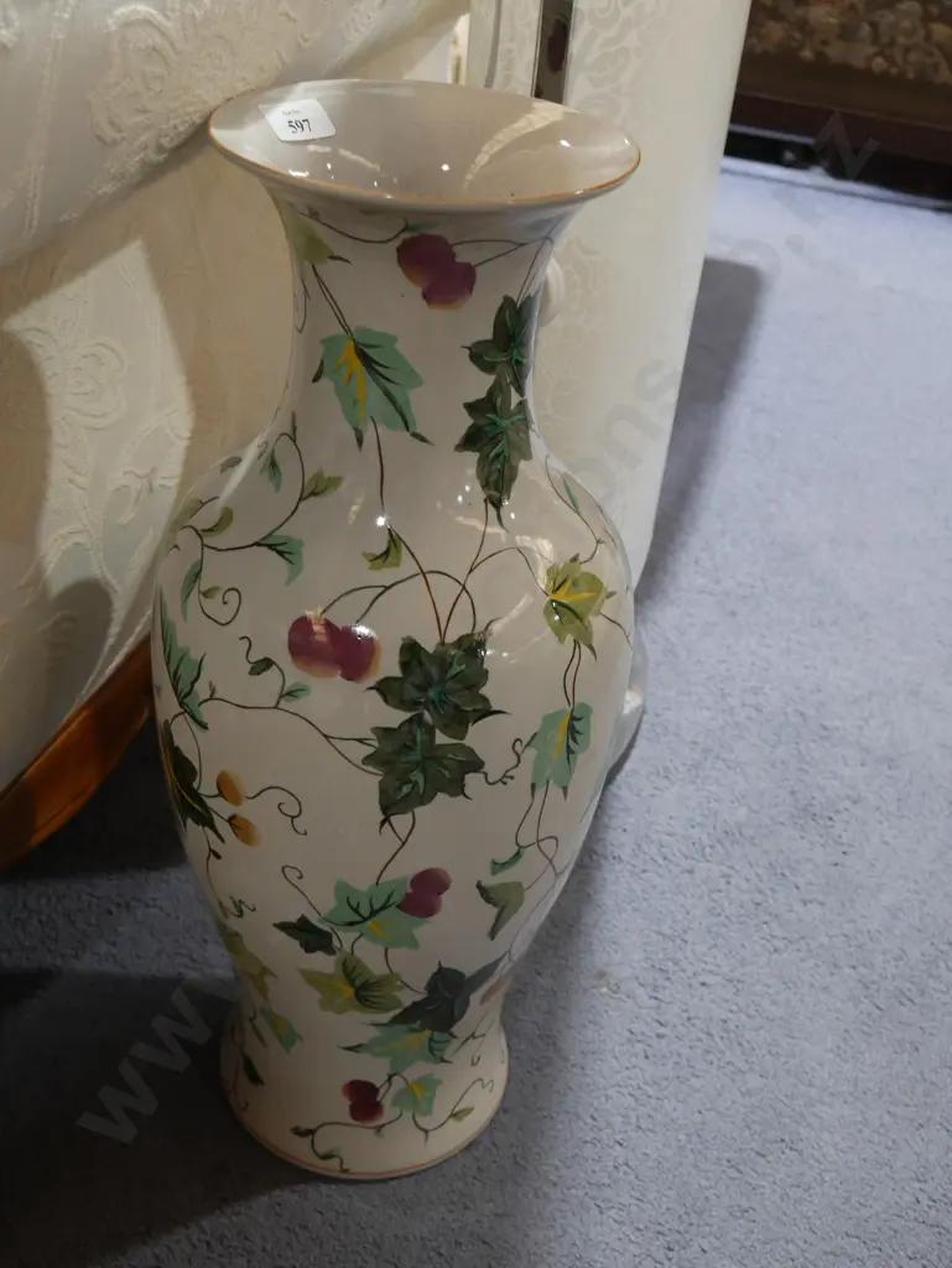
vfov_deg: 46.8
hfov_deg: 36.0
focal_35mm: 40
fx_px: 1466
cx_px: 476
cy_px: 634
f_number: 4.4
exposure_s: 1/60
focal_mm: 20
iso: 640
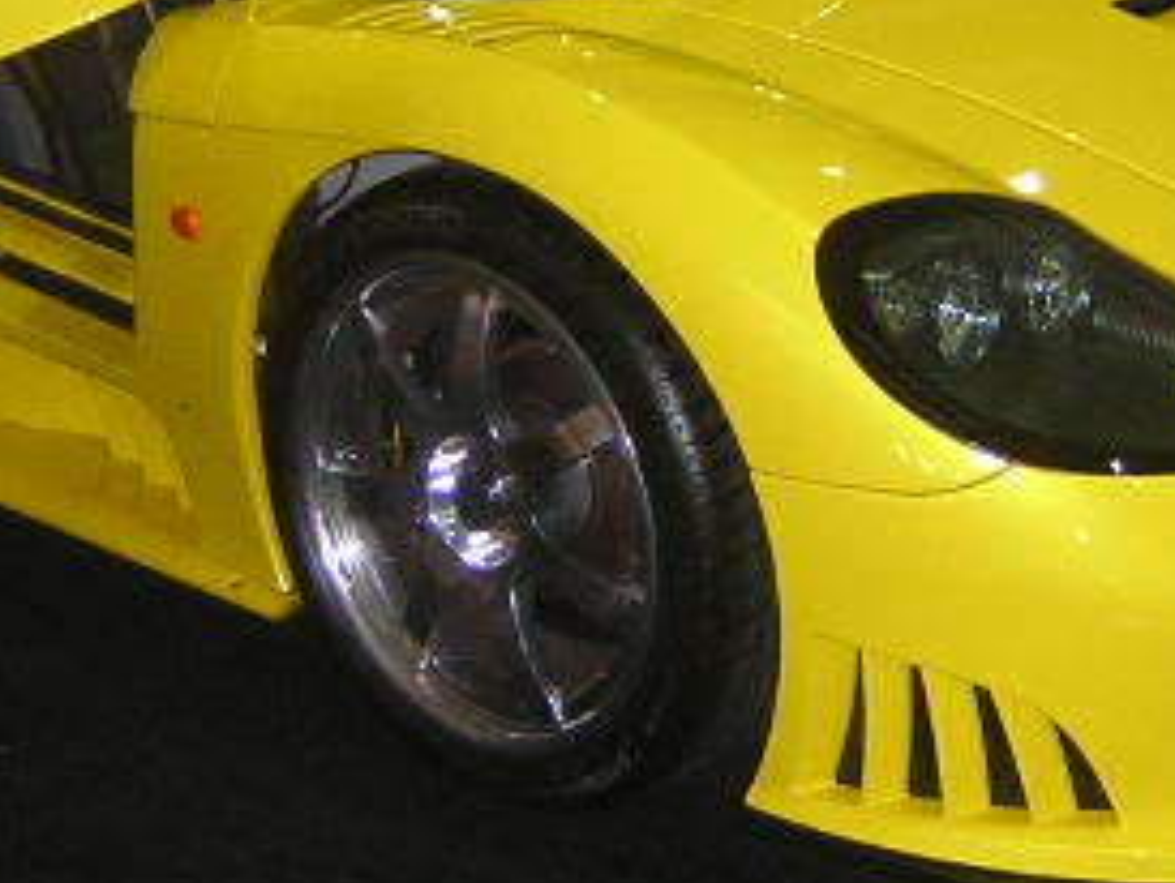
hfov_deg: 23.2
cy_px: 90
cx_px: 682
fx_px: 2854
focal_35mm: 84
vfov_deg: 17.3
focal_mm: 4.7
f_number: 2.6
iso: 310
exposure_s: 1/60.1
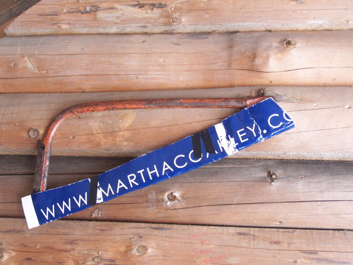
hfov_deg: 32.7
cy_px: 132
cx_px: 176
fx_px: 602
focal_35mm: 59
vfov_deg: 24.8
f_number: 3.1
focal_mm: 9.8
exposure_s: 1/30
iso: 400
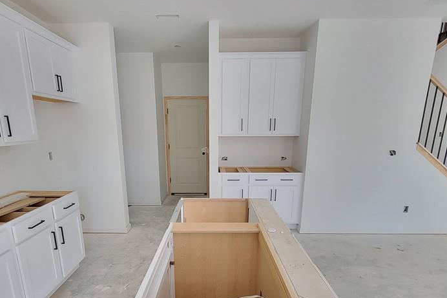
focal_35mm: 20
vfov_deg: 61.1
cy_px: 186
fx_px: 248
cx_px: 207
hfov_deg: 83.8
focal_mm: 2.2
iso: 250
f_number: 2.2
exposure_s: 1/60.2
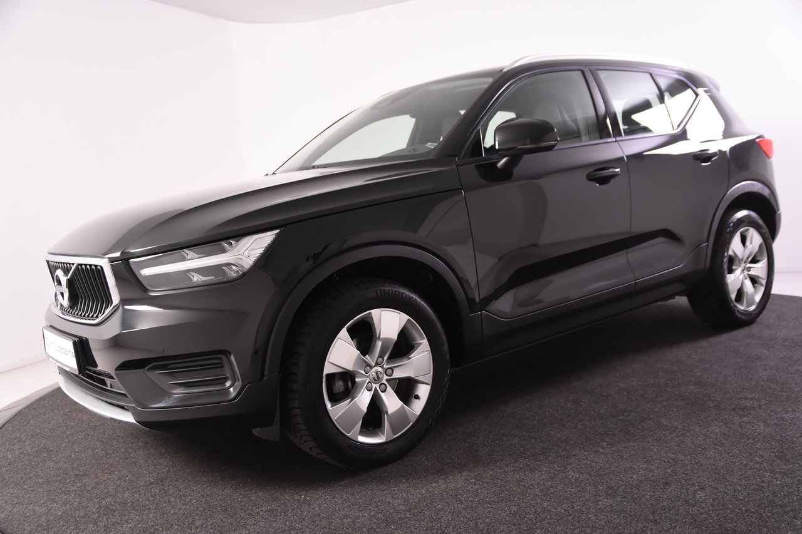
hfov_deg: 57.2
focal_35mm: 33
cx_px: 401
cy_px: 267
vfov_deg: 40.0
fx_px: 735
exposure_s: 1/60
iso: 1600
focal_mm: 22
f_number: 4
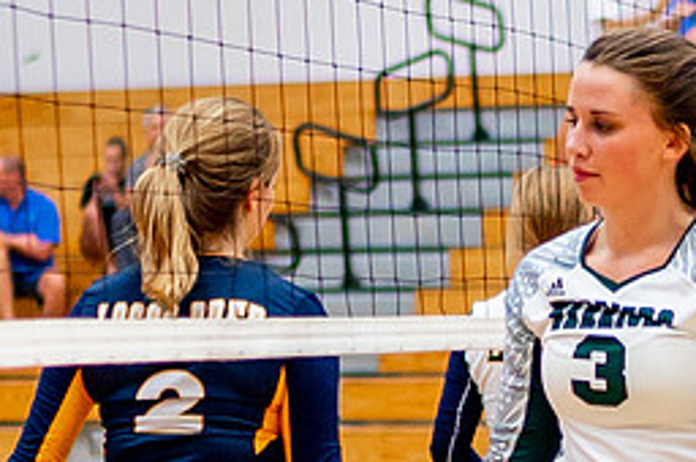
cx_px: 568
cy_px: 446
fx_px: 3842
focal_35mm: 199
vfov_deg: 6.9
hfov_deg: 10.3
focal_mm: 35
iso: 800
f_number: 1.4
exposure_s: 1/1250
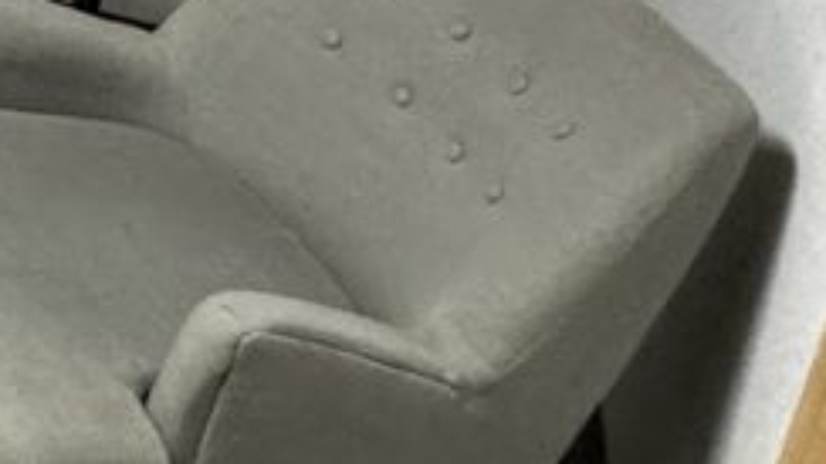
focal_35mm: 100
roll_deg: -0.8
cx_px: -1121
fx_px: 2189
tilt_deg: -18.3
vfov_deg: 11.1
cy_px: -427
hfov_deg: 14.5
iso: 400
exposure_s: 1/60
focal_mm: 2.22
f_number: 2.2
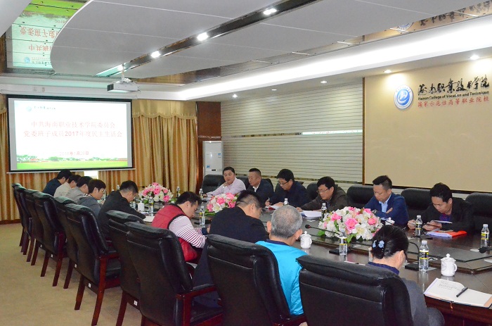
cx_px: 246
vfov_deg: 34.0
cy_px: 163
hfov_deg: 49.7
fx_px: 532
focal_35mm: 39
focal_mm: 26
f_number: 10
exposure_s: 1/160
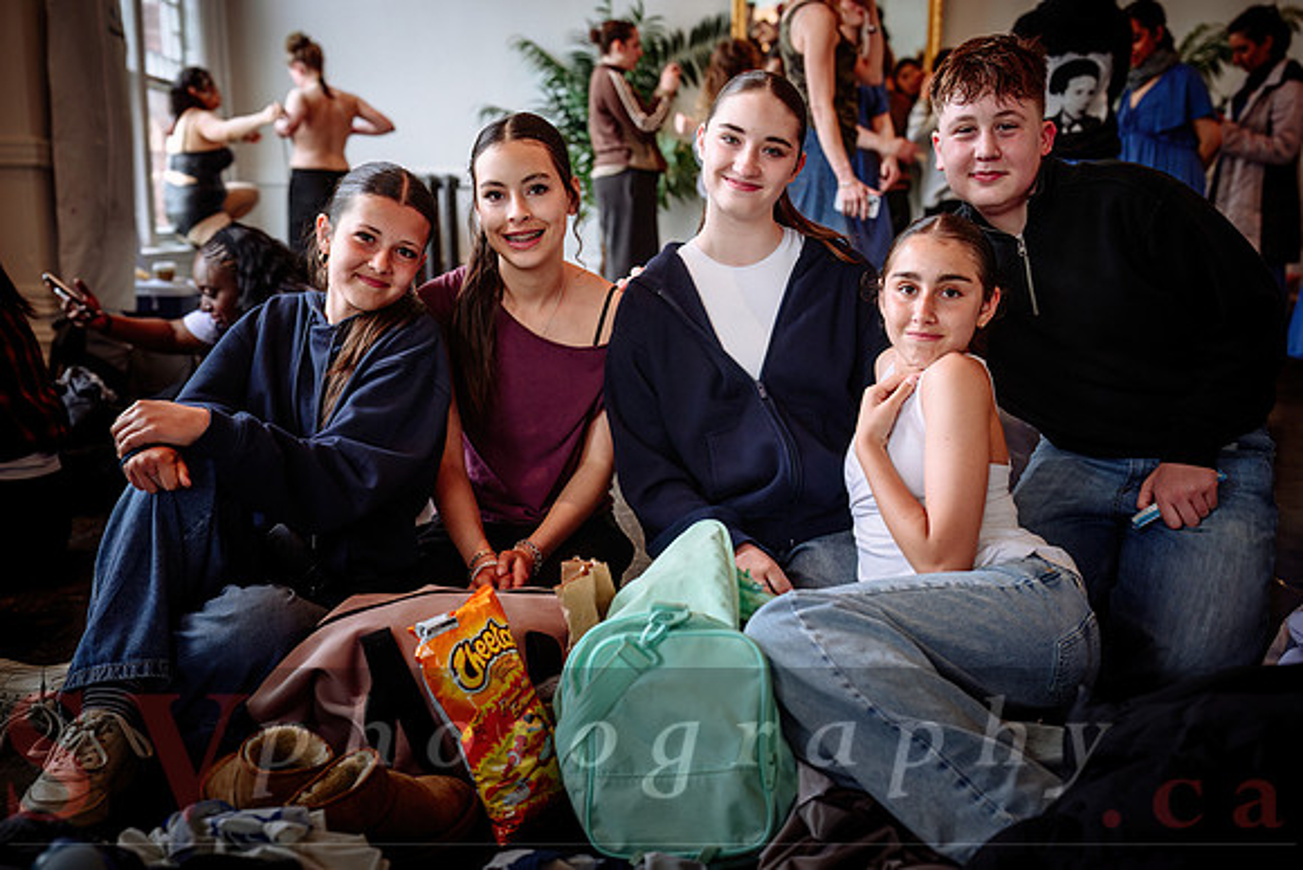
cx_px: 672
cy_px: 486
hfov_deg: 47.0
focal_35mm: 41
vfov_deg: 32.3
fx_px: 1498
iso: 500
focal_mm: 37
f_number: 2.8
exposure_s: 1/125
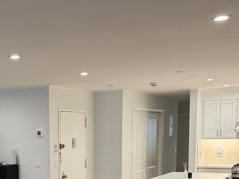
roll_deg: +0.8
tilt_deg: -6.7
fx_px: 414
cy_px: 182
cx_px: 37
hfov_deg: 31.1
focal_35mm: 60
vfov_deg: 23.3
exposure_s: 1/60
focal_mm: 6.76
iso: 160
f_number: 1.78
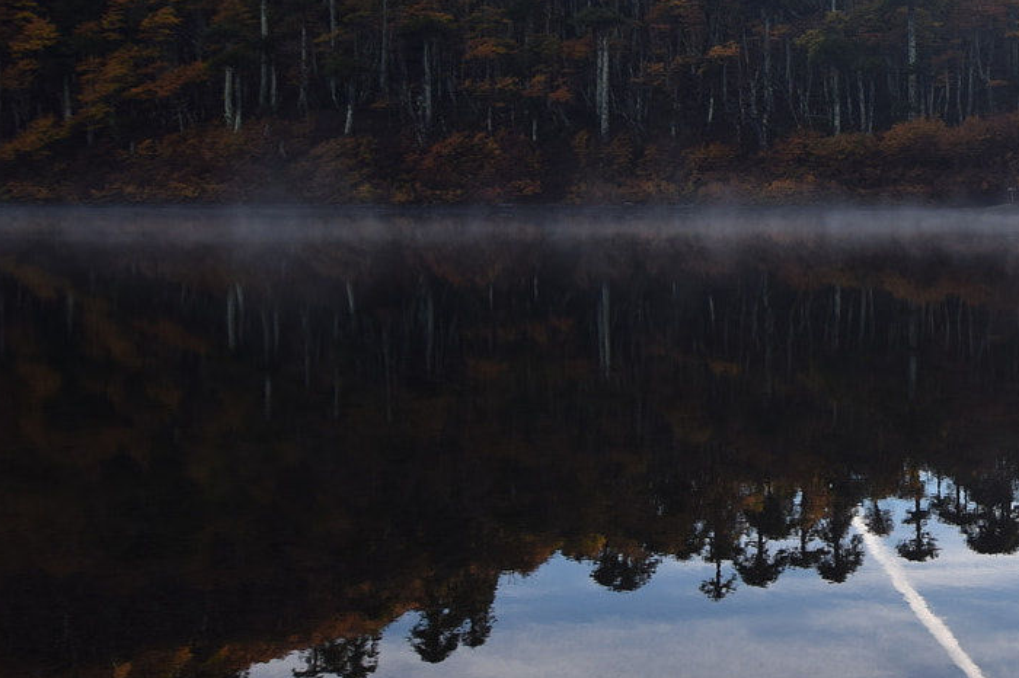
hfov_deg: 35.6
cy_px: 224
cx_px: 1099
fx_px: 1358
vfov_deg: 27.9
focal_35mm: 48
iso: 100
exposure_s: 1/160
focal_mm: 14
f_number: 7.1
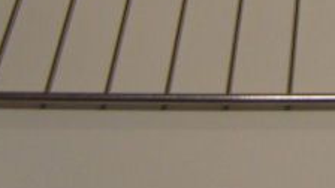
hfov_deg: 18.5
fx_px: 968
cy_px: -88
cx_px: 410
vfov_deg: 10.7
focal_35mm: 109
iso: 155
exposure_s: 1/30
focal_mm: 7.4
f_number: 2.8
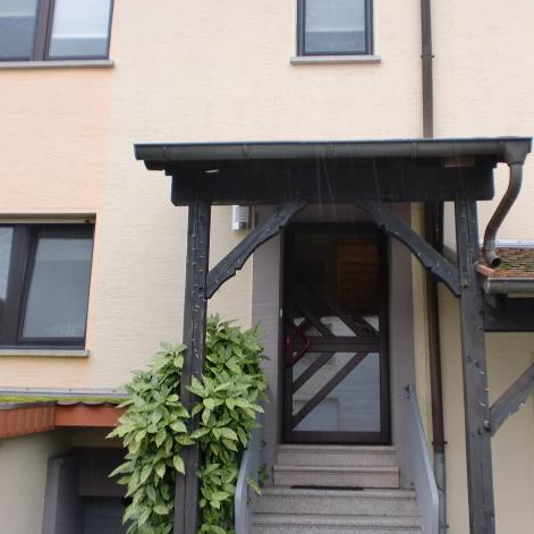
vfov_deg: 40.0
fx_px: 733
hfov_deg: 40.0
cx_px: 291
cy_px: 269
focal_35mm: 42
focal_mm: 6.3
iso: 64
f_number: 3.1
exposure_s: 1/60
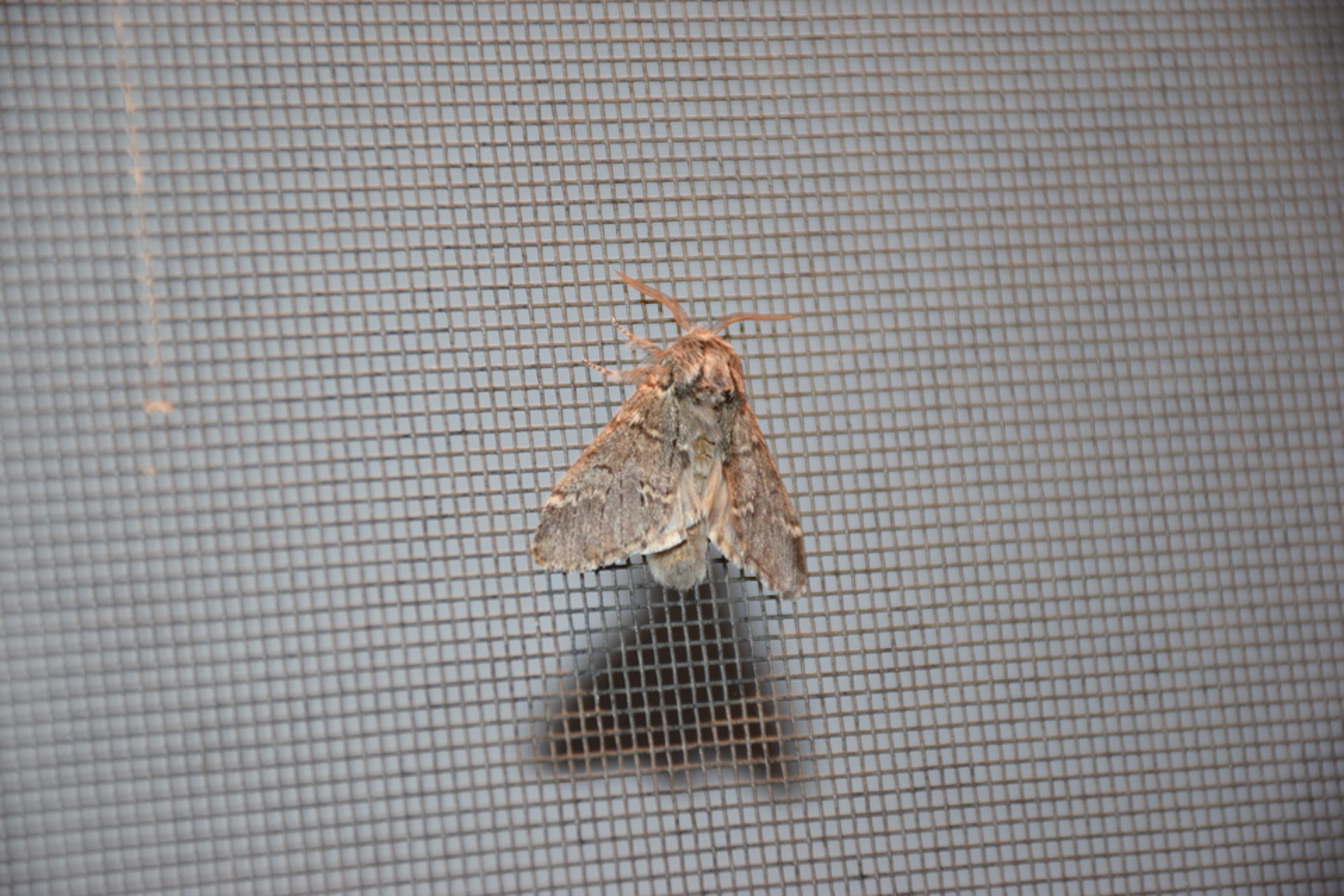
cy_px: 448
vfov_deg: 6.5
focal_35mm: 210
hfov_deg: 9.8
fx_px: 7839
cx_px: 672
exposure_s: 1/60
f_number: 5.6
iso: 1000
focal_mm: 140
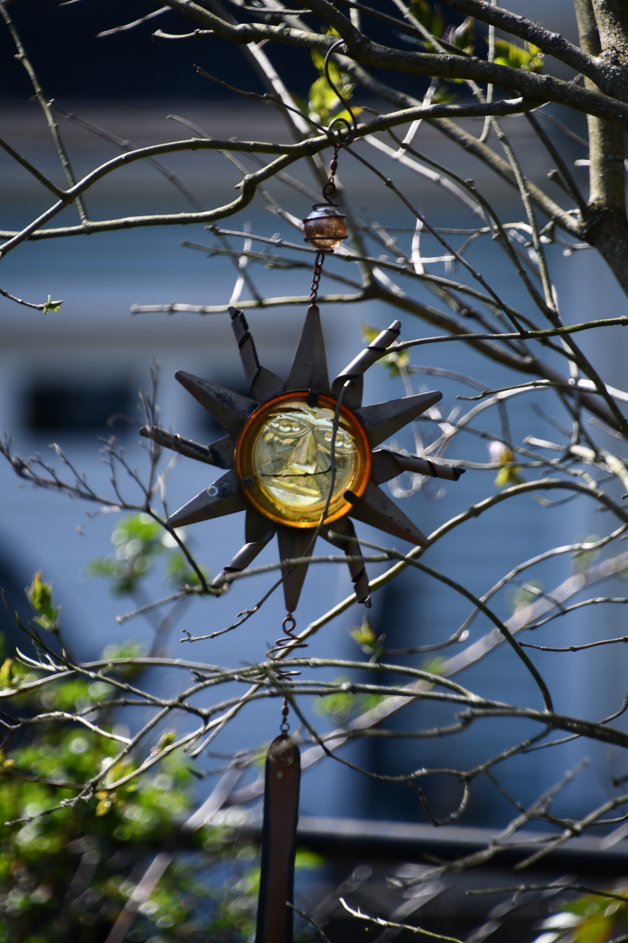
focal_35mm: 450
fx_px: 11774
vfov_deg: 4.6
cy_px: 472
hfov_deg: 3.1
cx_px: 314
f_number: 6.3
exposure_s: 1/500
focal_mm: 300
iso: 400
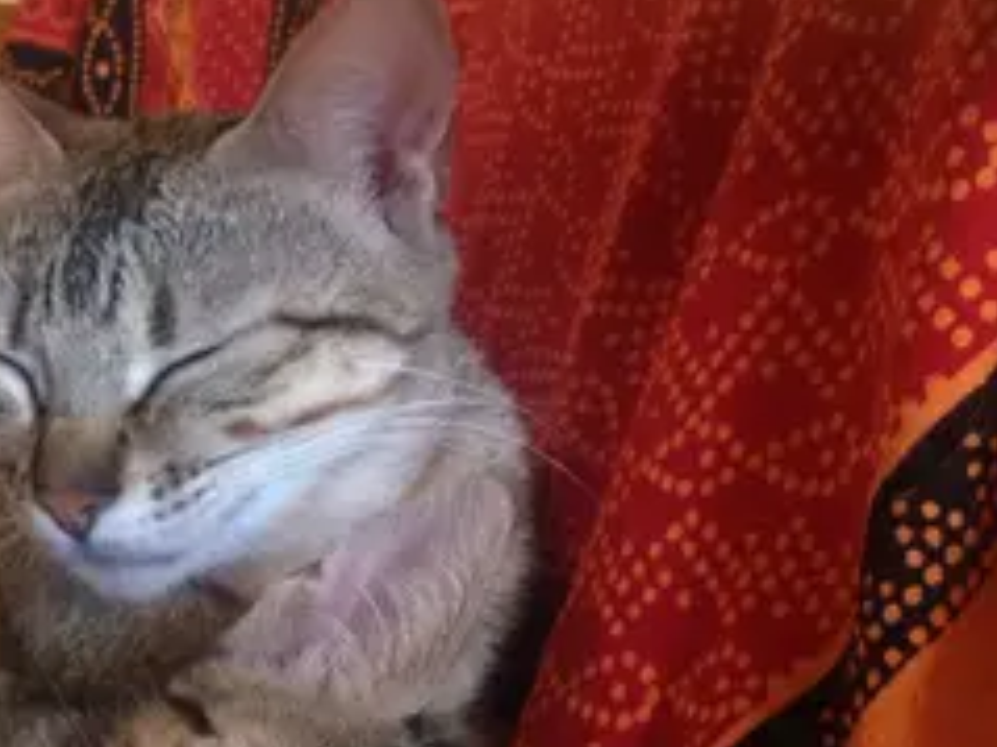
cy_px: 432
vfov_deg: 21.3
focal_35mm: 69
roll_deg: +10.3
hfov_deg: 27.4
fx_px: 1986
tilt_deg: -16.3
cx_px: 142
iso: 400
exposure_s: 1/15
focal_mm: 4.12
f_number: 2.4
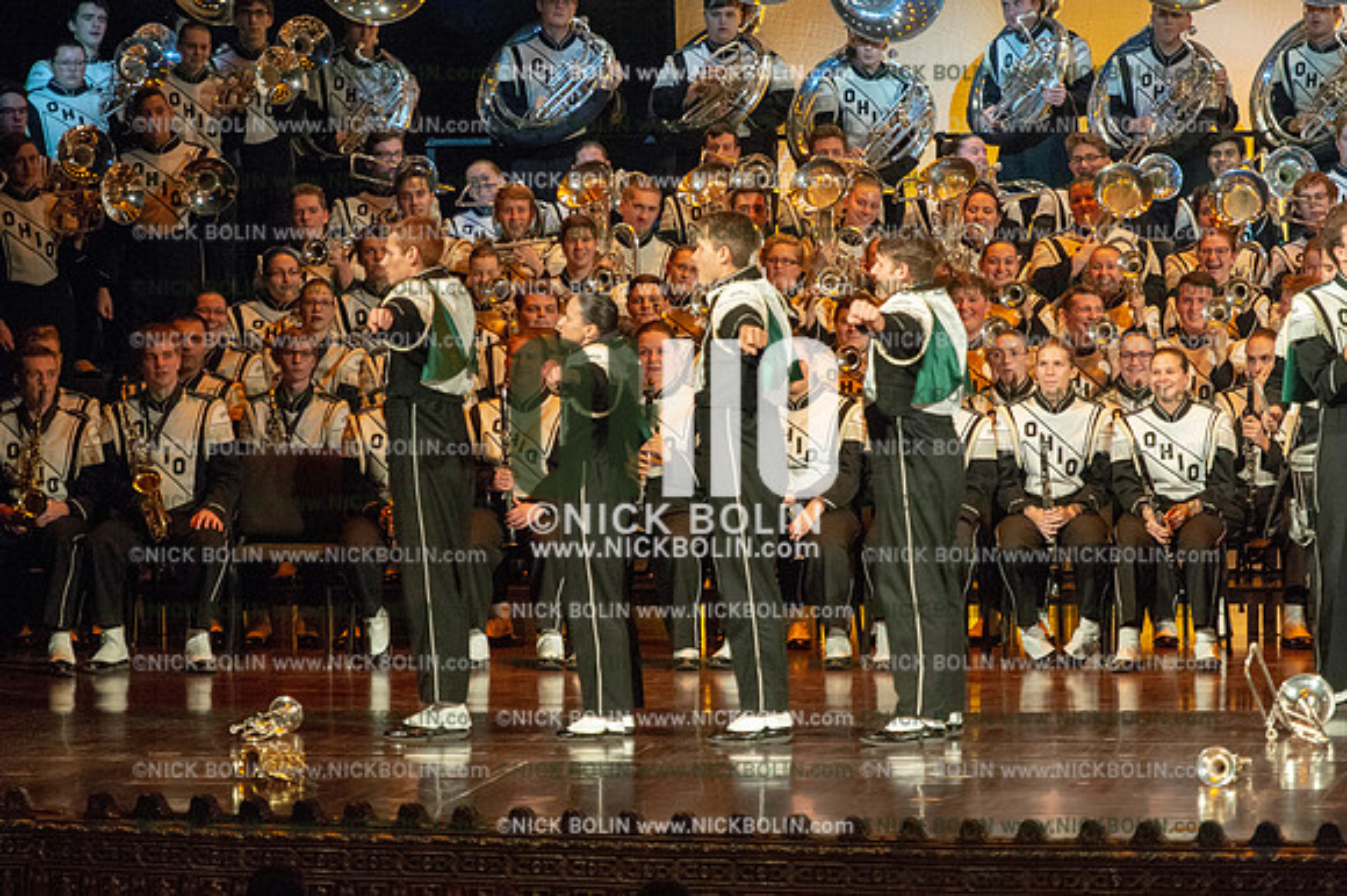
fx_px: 8601
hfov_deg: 9.0
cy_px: 448
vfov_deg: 6.0
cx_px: 674
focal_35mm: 230
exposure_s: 1/320
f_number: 5.6
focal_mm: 230
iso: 8000
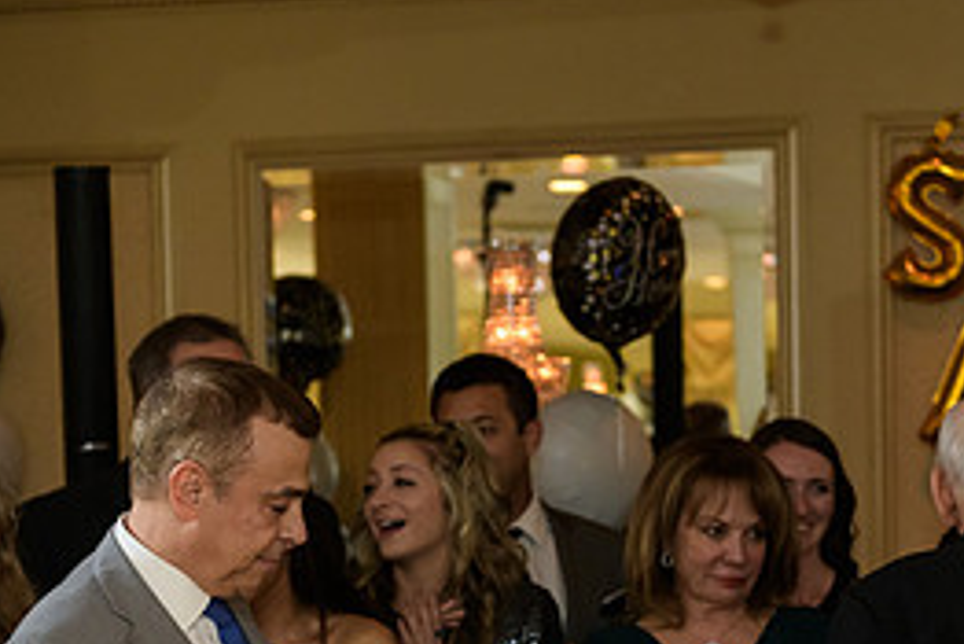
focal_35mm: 115
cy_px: 609
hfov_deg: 17.7
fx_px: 3081
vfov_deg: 11.8
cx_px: 677
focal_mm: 52
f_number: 3.2
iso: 1000
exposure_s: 1/125
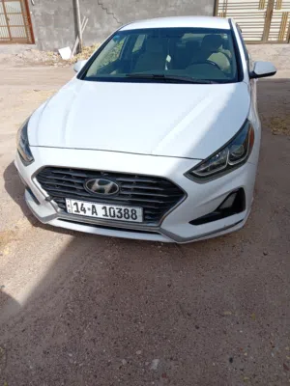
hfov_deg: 51.4
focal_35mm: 27
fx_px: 302
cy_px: 193
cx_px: 145
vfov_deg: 65.3
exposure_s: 1/704
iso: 100
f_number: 1.8
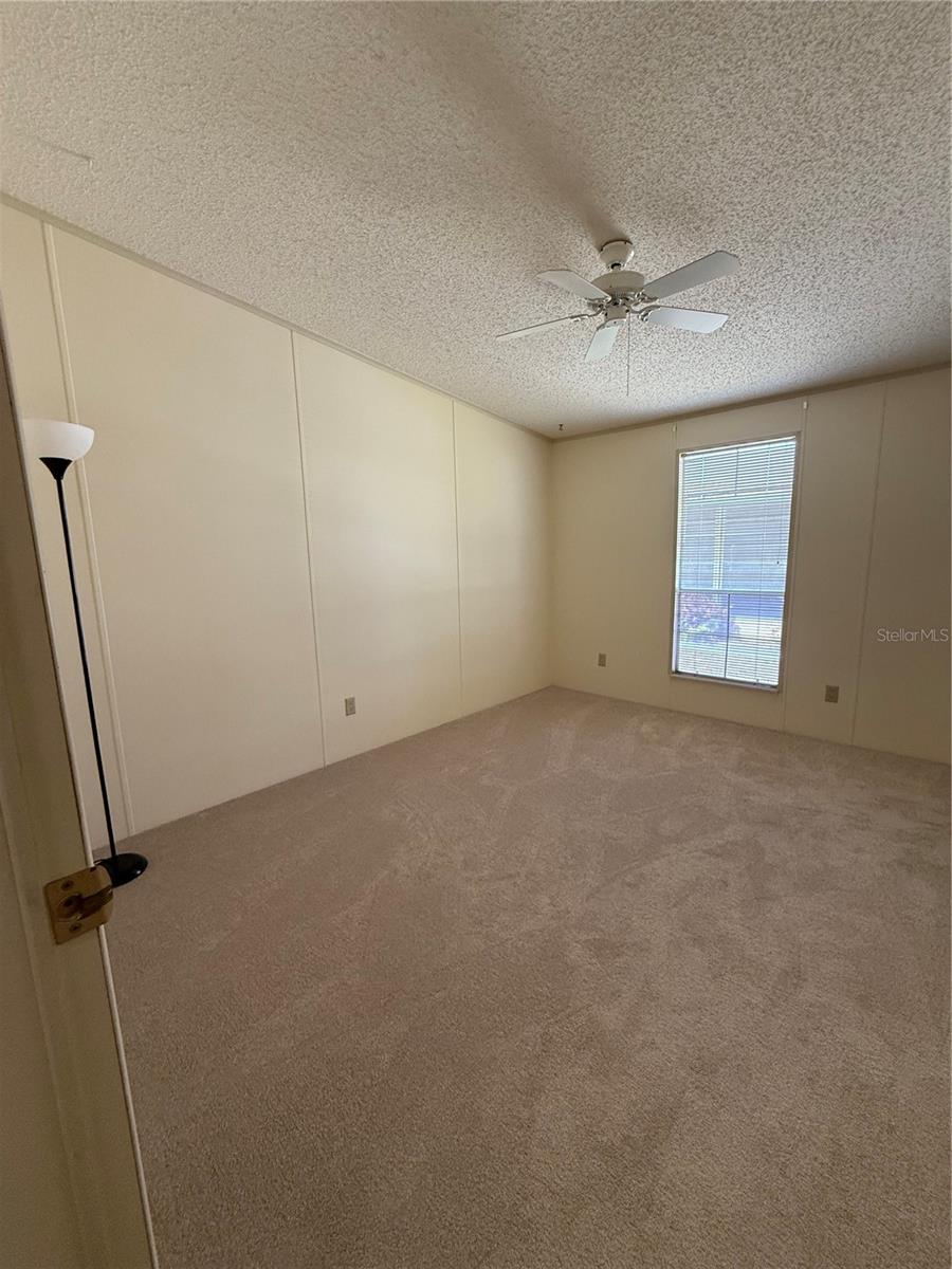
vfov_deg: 102.1
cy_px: 634
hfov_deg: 85.7
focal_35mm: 14
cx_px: 476
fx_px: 513
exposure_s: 1/120
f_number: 2.2
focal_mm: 2.22
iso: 250
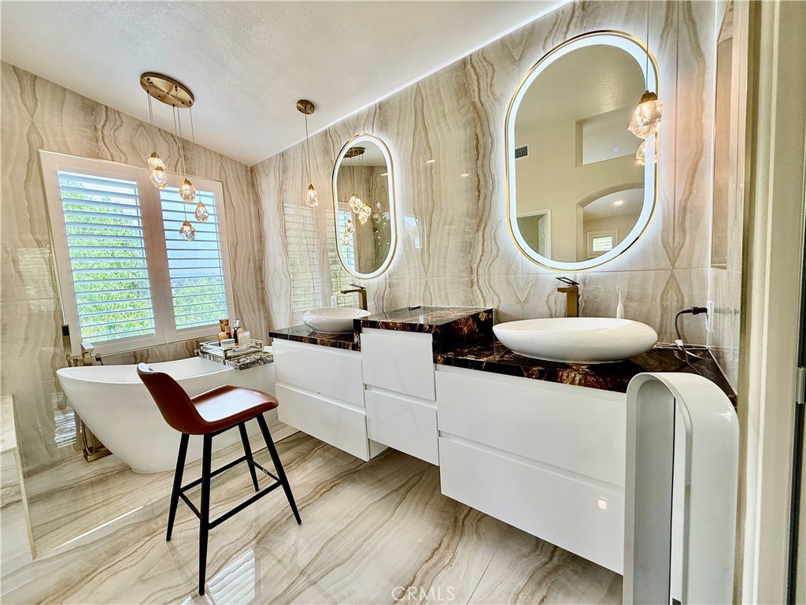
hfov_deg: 102.1
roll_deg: +3.0
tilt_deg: -4.7
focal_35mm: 14
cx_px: 403
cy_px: 302
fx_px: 326
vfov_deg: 85.7
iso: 100
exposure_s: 1/120
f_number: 2.2
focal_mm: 2.22
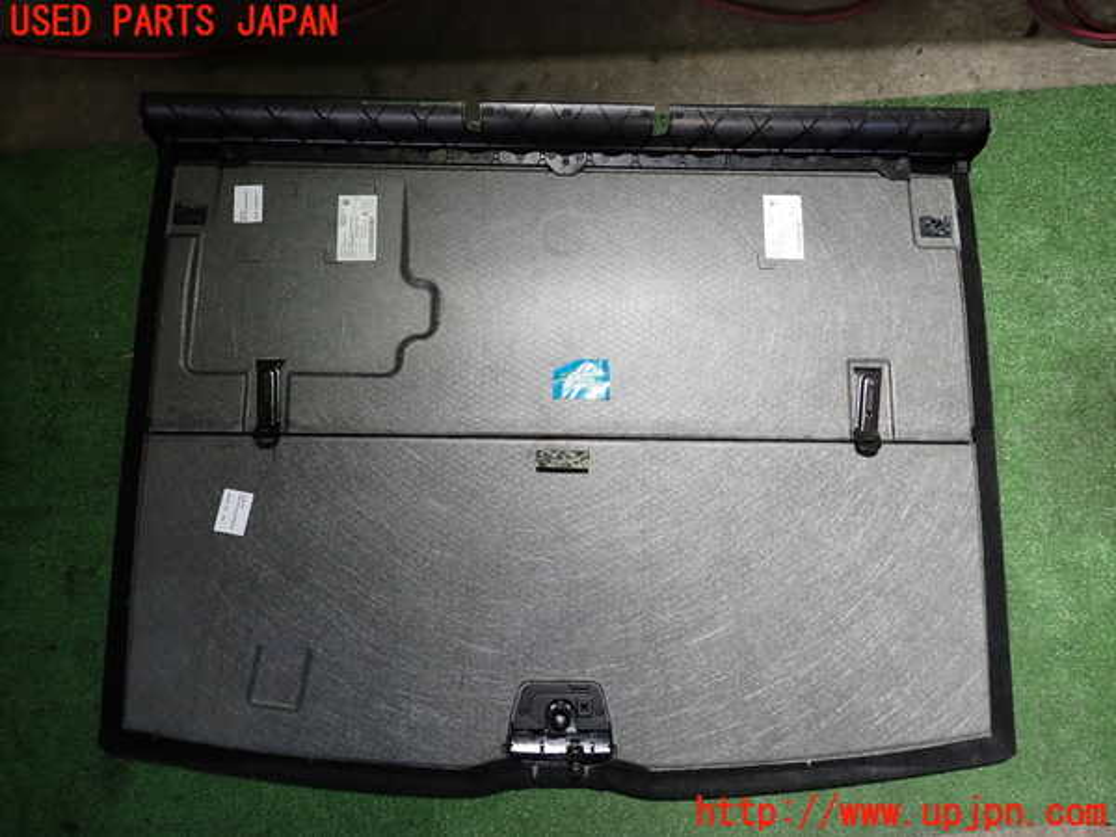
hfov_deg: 69.4
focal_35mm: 25
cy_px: 418
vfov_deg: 54.9
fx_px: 806
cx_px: 558
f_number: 2
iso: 125
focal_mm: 4.5
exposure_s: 1/60
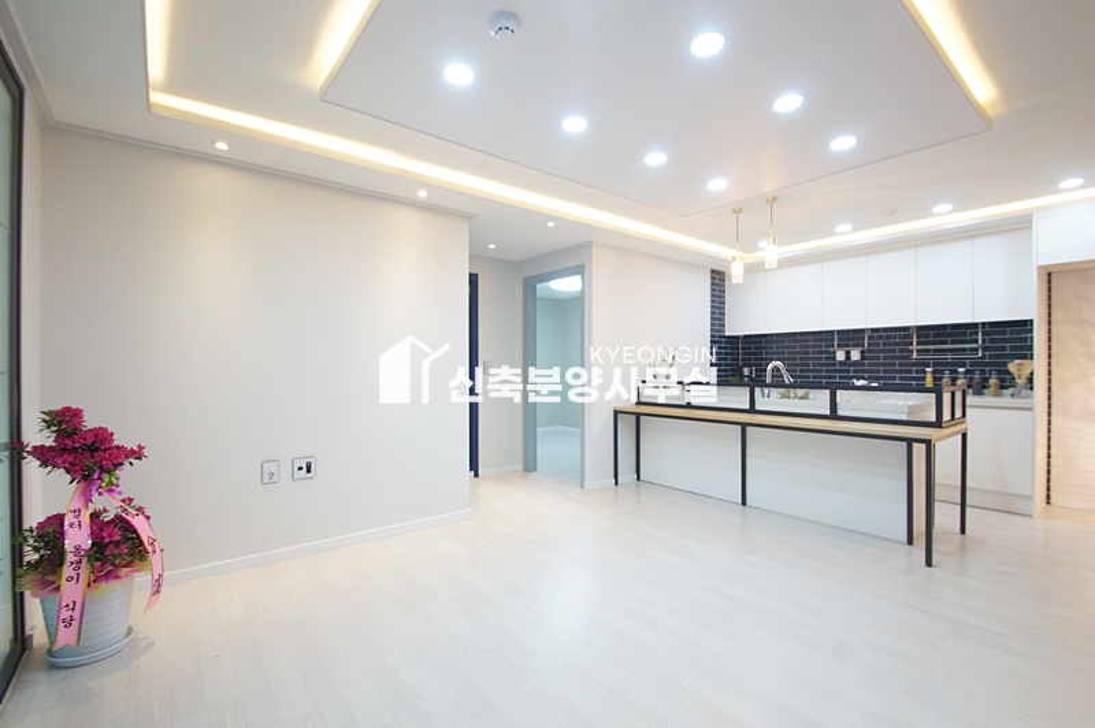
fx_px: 456
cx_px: 548
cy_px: 364
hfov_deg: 100.4
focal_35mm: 15
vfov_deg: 77.2
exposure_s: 1/25
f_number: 6.3
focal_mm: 10
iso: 800
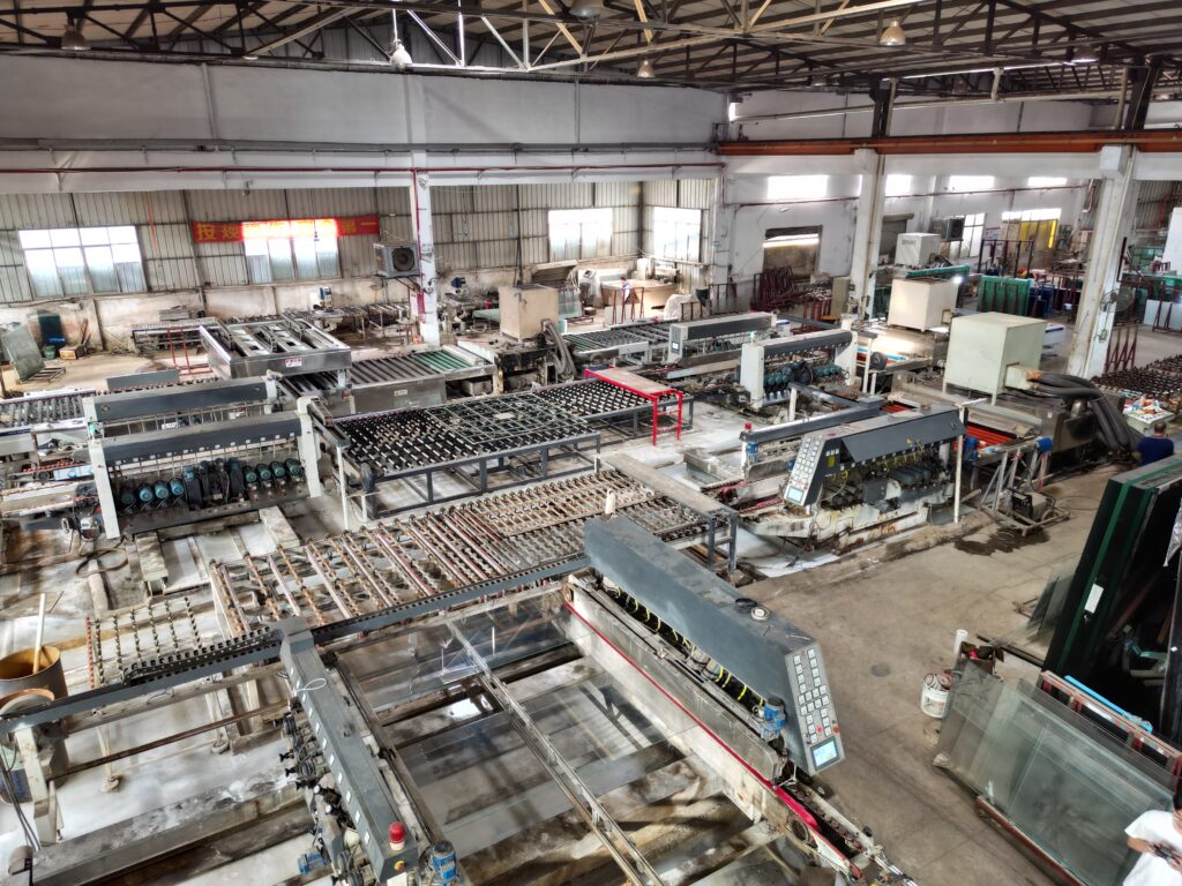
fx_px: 820
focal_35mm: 24
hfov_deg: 71.6
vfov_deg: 56.8
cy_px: 443
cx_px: 591
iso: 120
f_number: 1.7
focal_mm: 6.72
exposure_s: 1/15
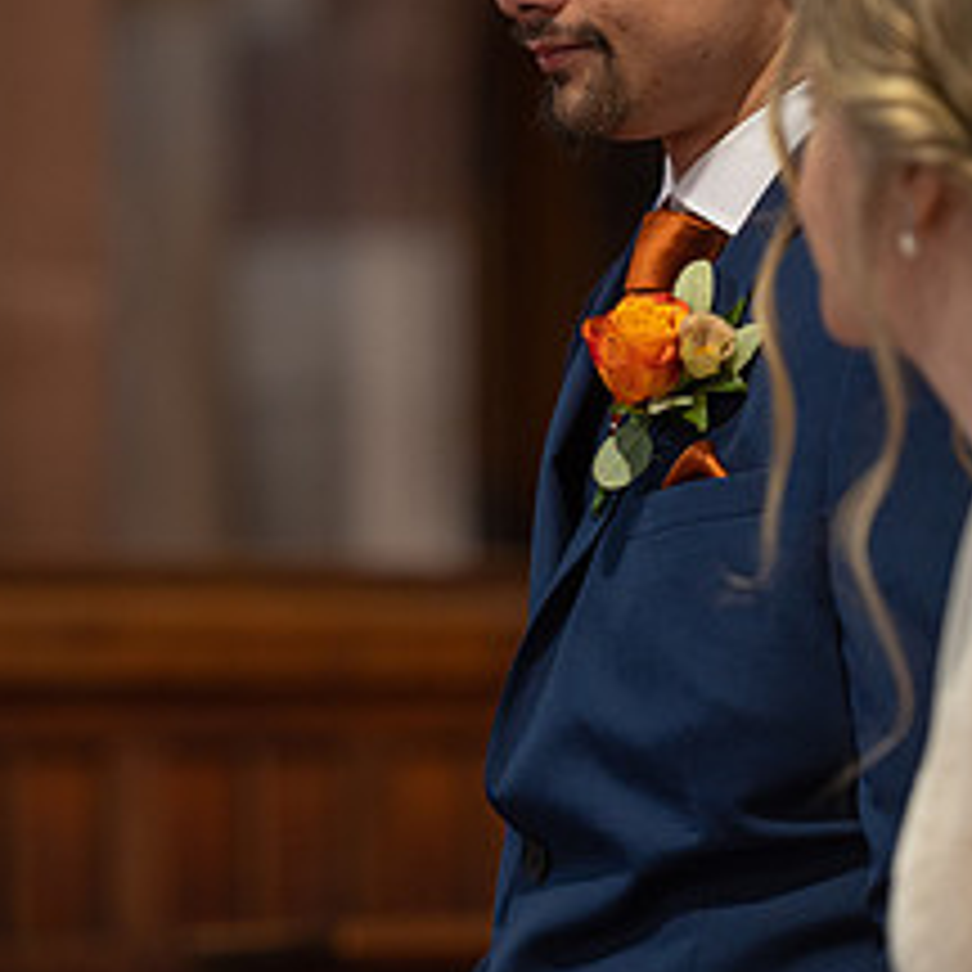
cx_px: 434
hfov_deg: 6.4
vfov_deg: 6.4
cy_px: 387
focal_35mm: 274
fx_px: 8705
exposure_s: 1/125
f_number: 2.8
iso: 1600
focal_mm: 155
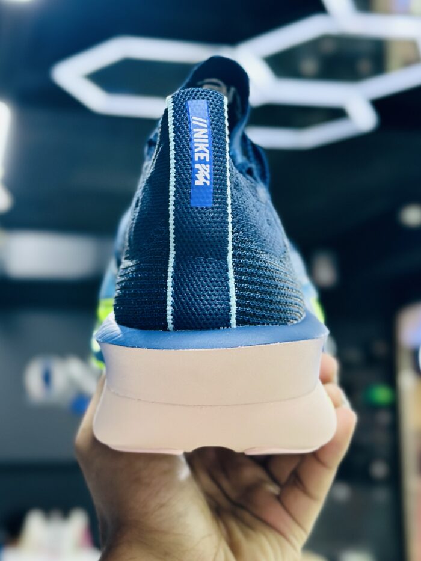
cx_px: 210
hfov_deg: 30.3
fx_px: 778
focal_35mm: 48
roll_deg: +0.1
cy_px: 280
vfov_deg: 39.7
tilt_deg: +12.2
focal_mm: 6.86
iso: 200
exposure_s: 1/100
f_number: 1.78
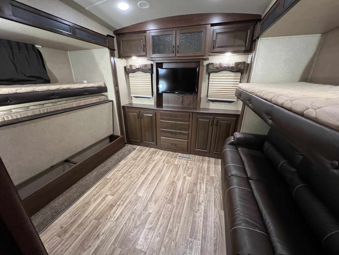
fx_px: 127
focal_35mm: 13
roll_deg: -0.6
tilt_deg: -20.0
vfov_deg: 89.9
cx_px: 170
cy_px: 128
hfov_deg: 106.2
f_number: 1.8
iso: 800
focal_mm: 1.57
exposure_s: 1/40
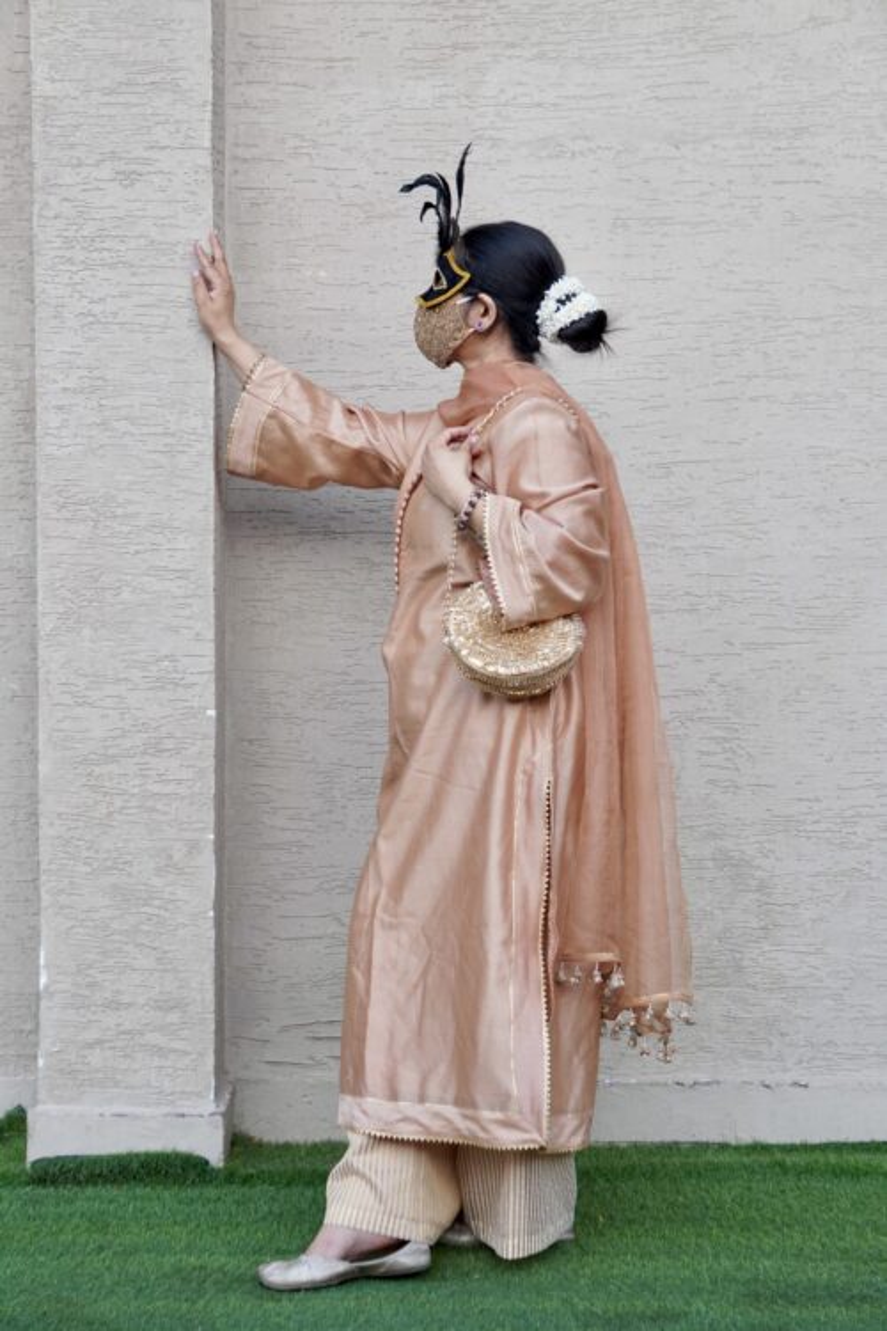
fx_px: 3049
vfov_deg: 24.6
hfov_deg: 16.6
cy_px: 666
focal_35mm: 82
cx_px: 444
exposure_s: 1/200
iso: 800
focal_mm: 55
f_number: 6.3
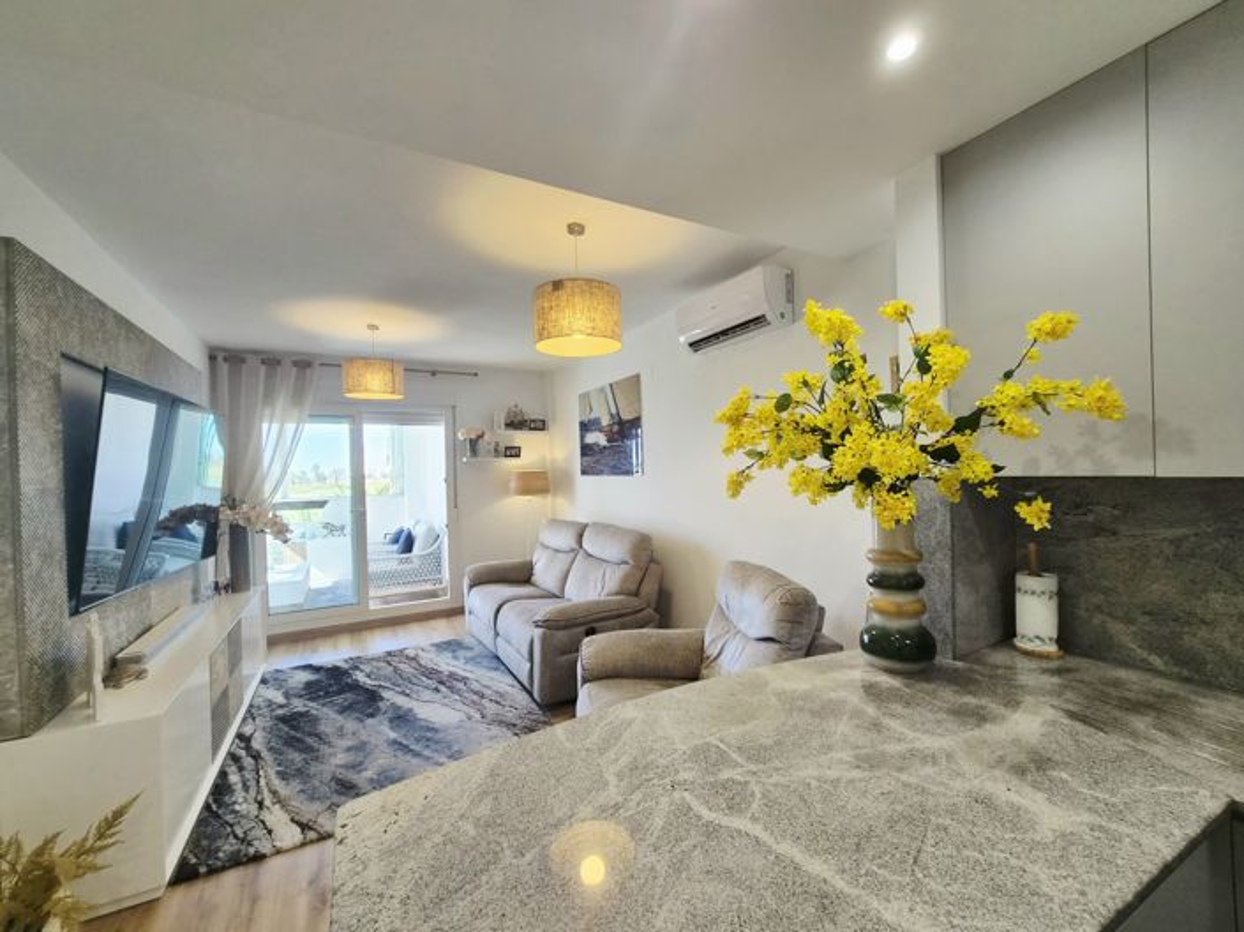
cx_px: 622
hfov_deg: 106.2
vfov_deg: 89.9
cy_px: 466
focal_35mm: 13
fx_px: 467
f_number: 2.2
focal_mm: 2.2
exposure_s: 1/100
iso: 80
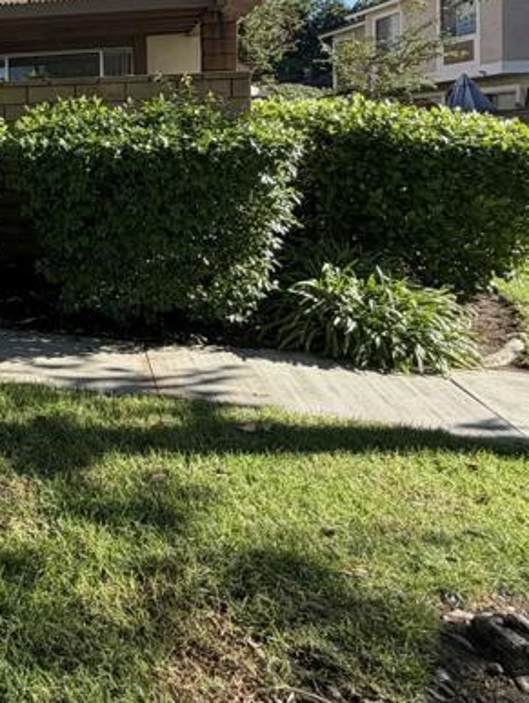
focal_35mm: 37
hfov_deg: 31.0
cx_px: -142
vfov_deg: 47.8
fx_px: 753
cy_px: 158
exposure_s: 1/502
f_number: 2.2
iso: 40
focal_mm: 2.22
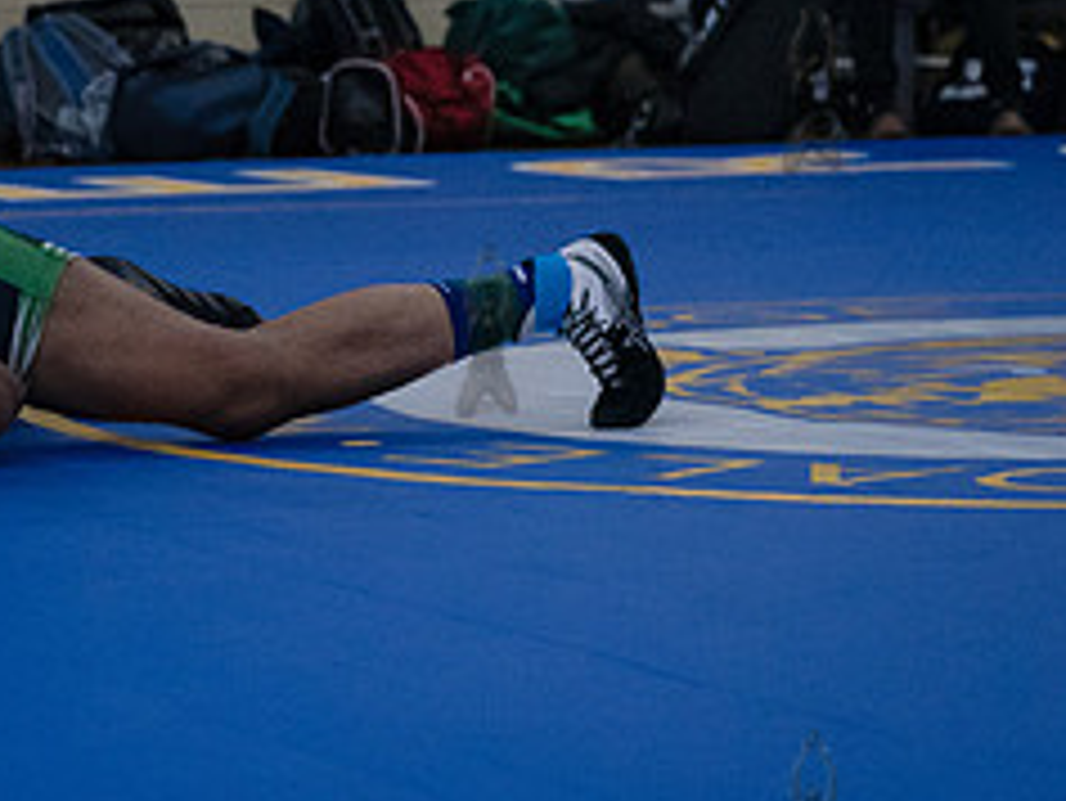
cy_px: 201
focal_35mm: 171
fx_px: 5269
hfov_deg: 11.3
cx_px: -218
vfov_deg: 8.7
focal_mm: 58
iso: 5000
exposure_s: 1/400
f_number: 3.2
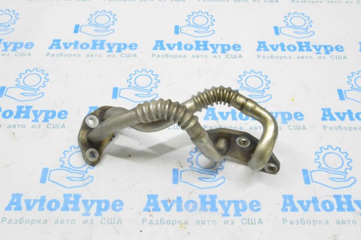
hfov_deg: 46.5
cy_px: 120
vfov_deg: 31.8
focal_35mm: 42
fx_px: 421
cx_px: 180
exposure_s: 1/15
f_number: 20
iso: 6400
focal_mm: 28
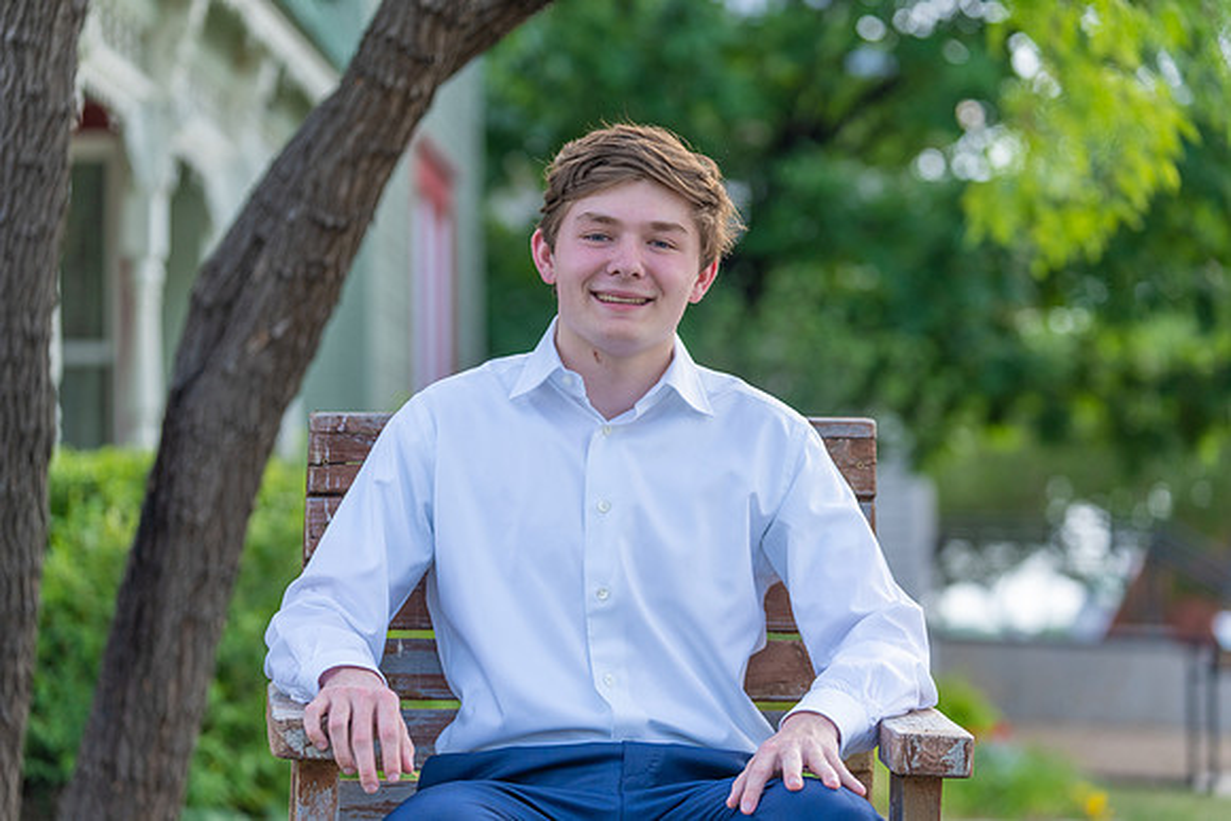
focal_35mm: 104
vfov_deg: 13.2
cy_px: 410
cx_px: 616
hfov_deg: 19.6
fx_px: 3557
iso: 320
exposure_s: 1/320
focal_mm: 104
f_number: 3.2
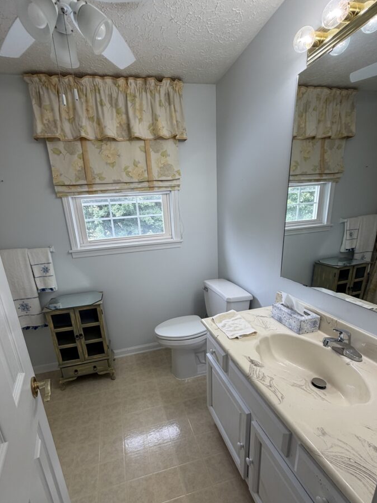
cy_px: 285
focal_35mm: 16
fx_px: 232
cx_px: 170
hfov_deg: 77.9
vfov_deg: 94.0
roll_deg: +3.5
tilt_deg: -18.0
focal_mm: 2.22
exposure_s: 1/120
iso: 80
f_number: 2.2
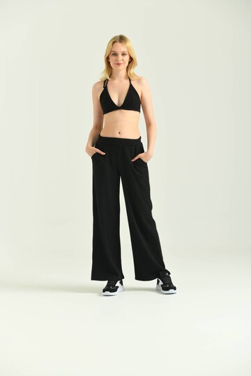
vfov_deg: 28.8
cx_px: 126
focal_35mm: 70
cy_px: 188
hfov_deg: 19.5
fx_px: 732
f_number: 5.6
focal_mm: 70
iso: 125
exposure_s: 1/160
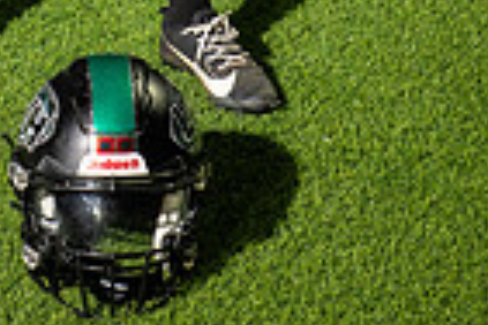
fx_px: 2250
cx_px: 80
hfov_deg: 12.3
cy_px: -401
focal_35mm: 166
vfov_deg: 7.8
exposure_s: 1/400
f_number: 7.1
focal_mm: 52
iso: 1000
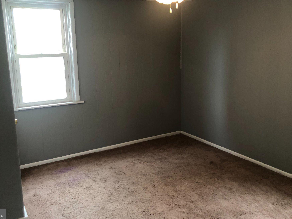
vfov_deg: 42.8
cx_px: 136
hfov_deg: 55.3
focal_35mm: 33
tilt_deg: -10.5
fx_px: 278
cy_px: 94
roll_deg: +1.3
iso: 40
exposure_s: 1/24
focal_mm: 3.99
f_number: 1.8
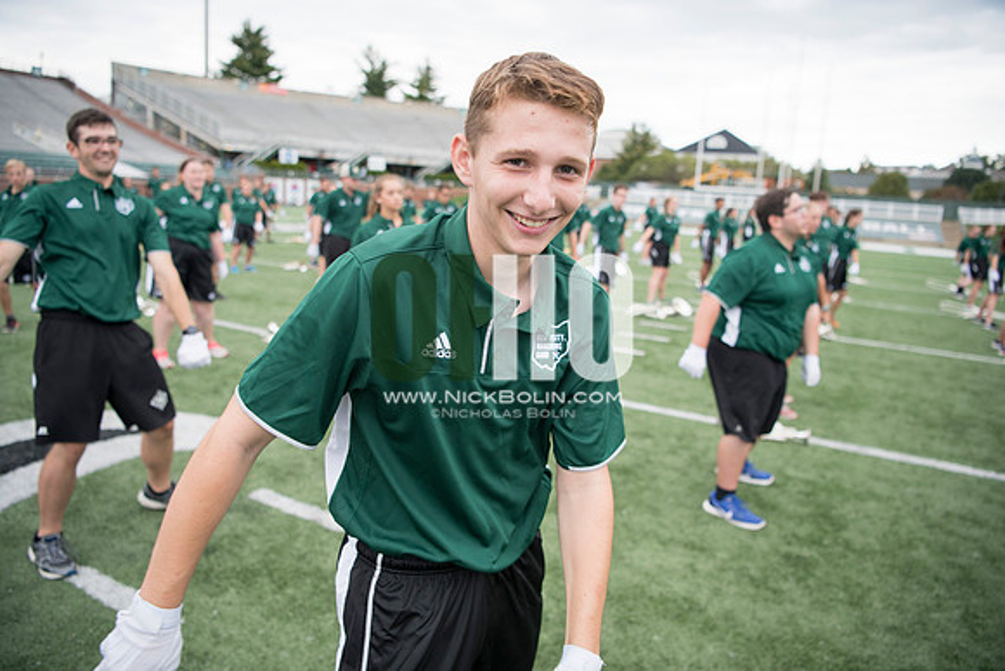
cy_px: 336
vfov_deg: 53.2
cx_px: 502
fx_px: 670
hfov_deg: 73.7
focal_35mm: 24
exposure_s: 1/400
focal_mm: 24
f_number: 2.8
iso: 400
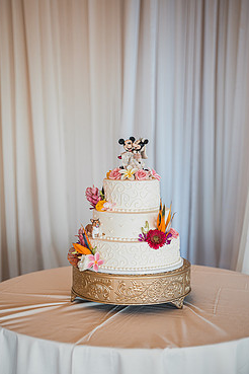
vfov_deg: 32.9
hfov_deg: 22.3
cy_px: 204
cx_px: 130
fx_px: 633
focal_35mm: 61
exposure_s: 1/1000
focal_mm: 50
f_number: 1.6
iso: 320
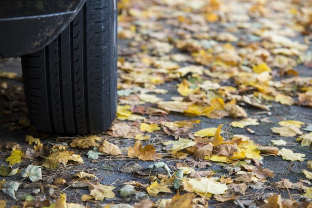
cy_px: 104
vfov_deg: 13.7
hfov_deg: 20.4
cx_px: 156
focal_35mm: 100
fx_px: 867
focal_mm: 100
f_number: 3.5
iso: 200
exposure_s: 1/100
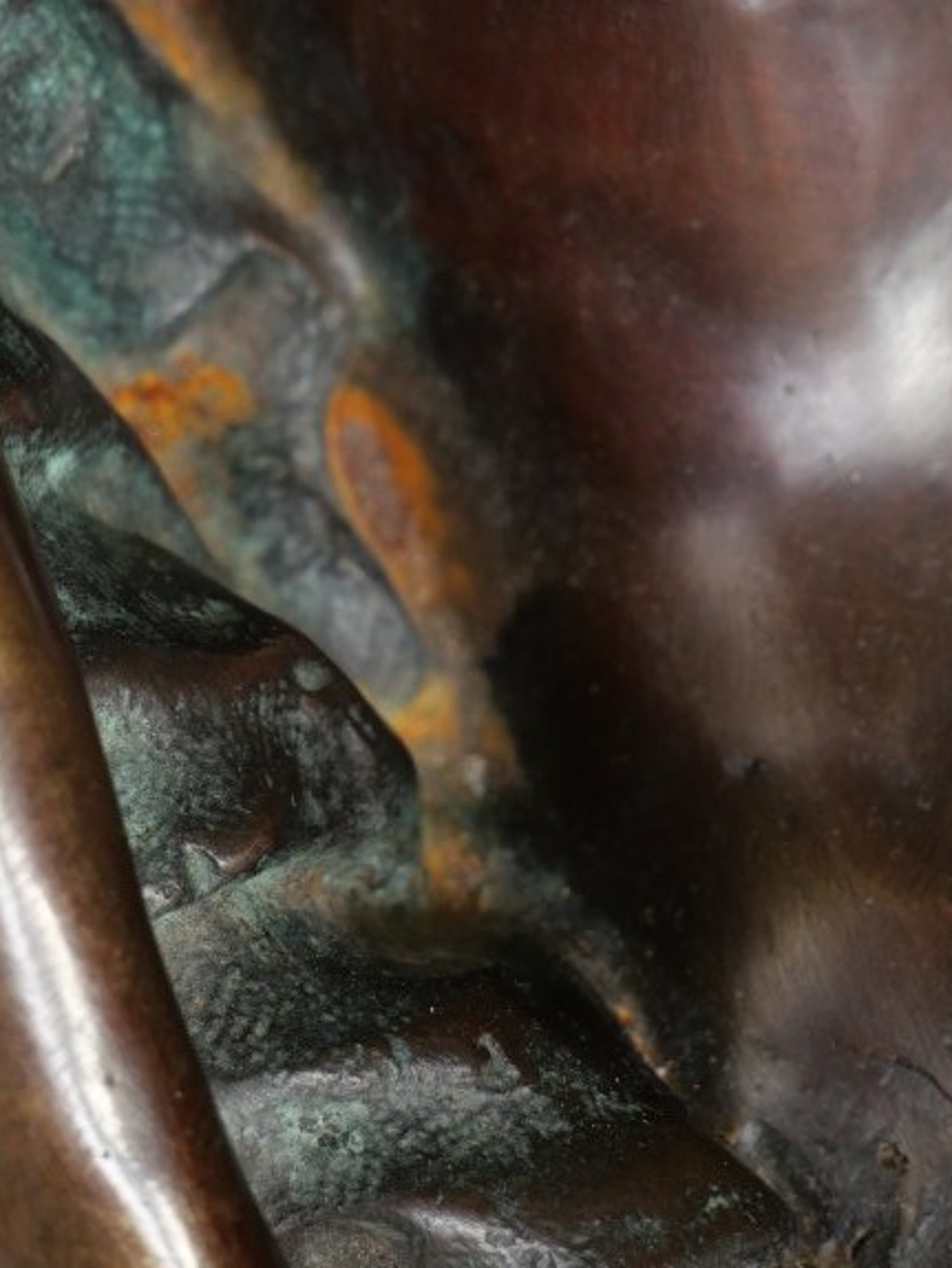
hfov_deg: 12.5
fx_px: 4287
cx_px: 18
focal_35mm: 117
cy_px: 99
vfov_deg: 16.6
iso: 320
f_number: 4.7
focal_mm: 28
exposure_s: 1/60
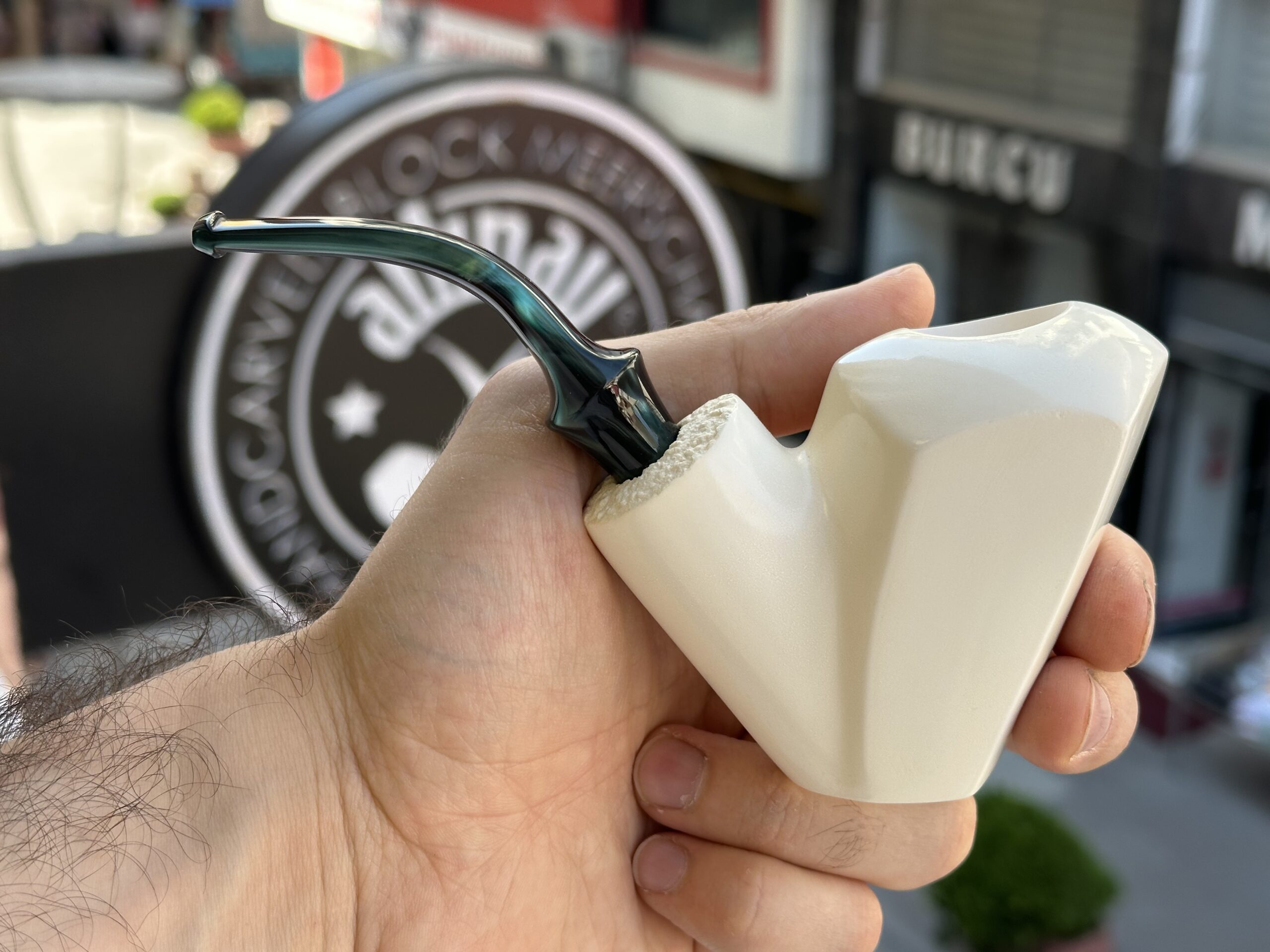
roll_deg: -1.2
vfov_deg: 30.3
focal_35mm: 48
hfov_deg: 39.7
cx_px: 635
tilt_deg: -19.5
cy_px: 476
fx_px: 1761
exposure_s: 1/519
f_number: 1.78
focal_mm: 6.86
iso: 64
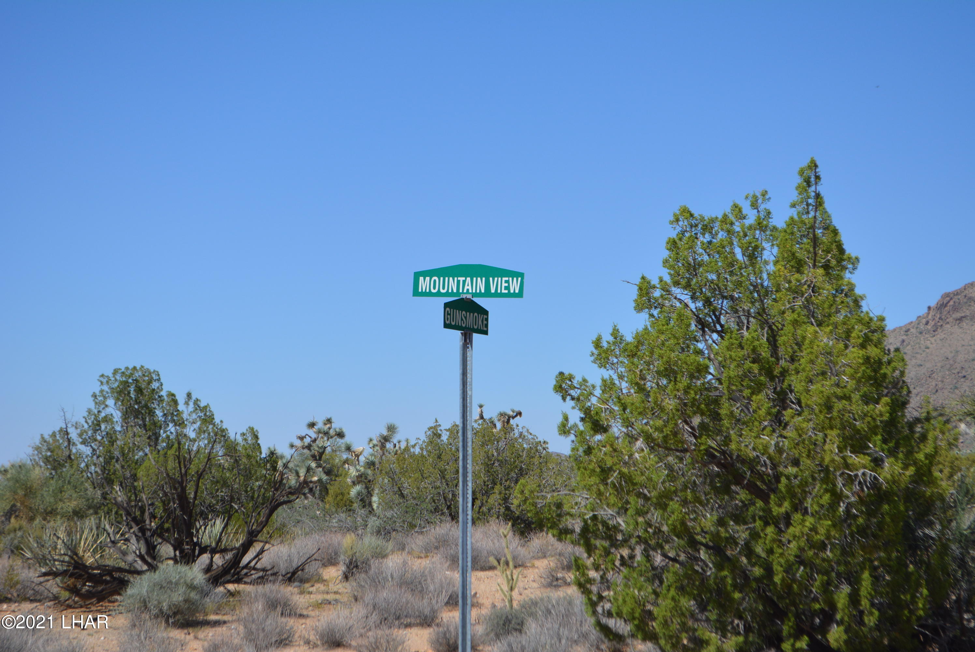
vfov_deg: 16.6
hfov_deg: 24.6
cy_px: 326
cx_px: 488
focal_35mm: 82
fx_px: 2236
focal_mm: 55
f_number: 7.1
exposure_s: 1/2000
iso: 400
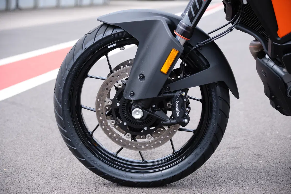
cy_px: 97
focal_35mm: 83
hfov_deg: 24.5
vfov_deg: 16.5
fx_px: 671
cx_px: 146
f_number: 2.8
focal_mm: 55
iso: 200
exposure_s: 1/640
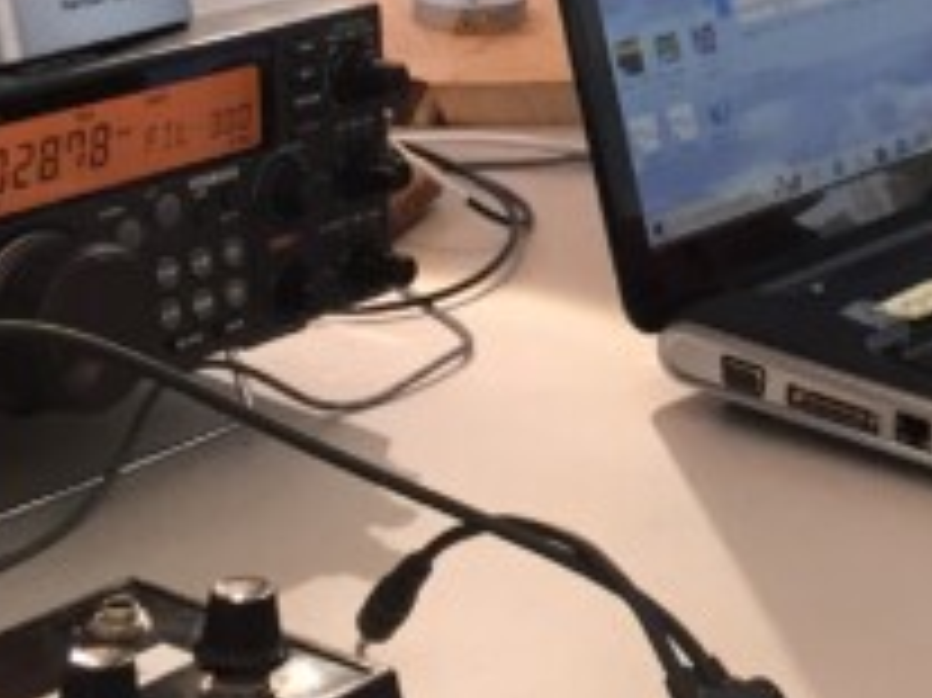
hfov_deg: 17.3
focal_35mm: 112
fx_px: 3014
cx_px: 824
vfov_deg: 12.7
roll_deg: -3.1
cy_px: -239
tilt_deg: -12.6
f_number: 2.2
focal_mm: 4.15
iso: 32
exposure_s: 1/30
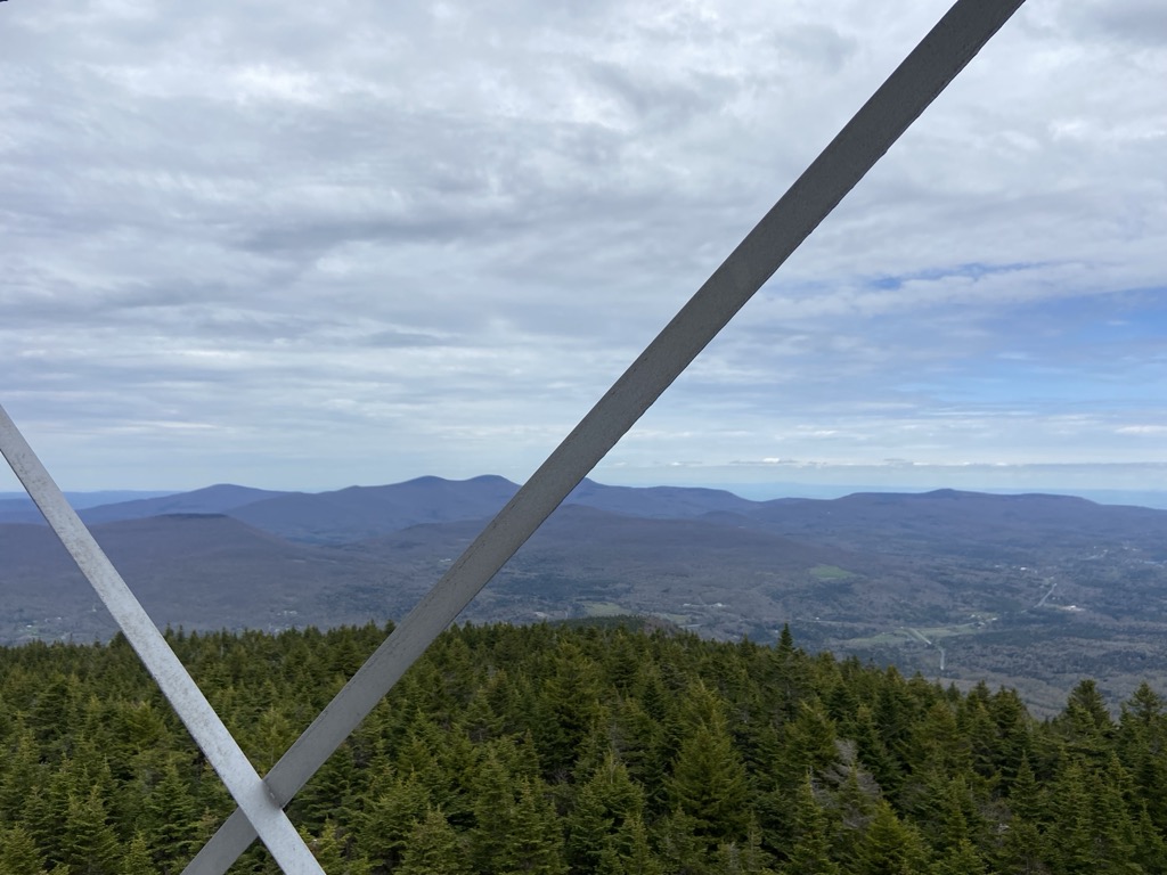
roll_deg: +0.1
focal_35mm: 26
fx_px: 877
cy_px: 438
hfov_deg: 67.3
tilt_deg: +0.9
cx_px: 584
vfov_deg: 53.1
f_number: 1.8
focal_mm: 4.25
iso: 32
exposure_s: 1/4444
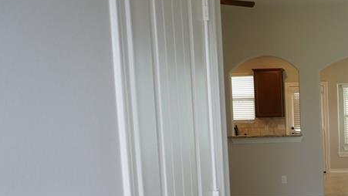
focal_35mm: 57
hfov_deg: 32.8
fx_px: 526
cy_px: 176
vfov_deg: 20.7
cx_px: 368
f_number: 4
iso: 160
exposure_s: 1/60
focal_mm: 16
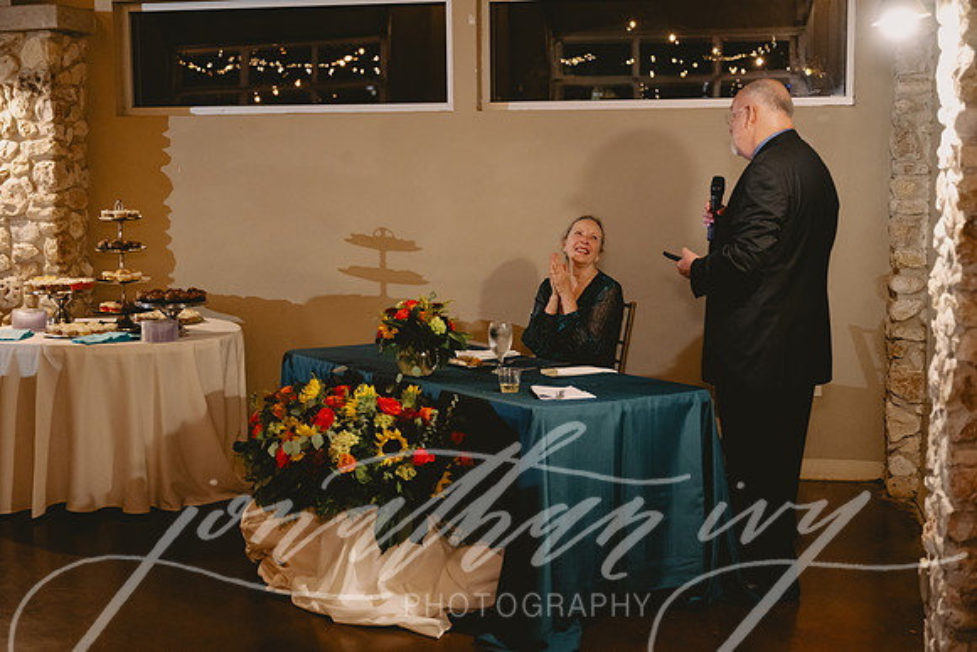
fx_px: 1411
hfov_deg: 38.2
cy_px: 326
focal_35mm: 52
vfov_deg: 26.0
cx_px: 488
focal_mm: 52
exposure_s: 1/100
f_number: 2.8
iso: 3200
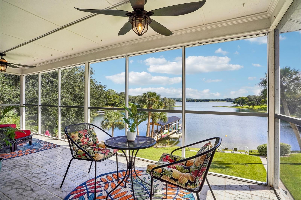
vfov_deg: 70.4
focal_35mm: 17
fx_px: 142
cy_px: 100
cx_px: 150
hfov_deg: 93.3
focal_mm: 17
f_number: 18
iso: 100
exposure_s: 1/30
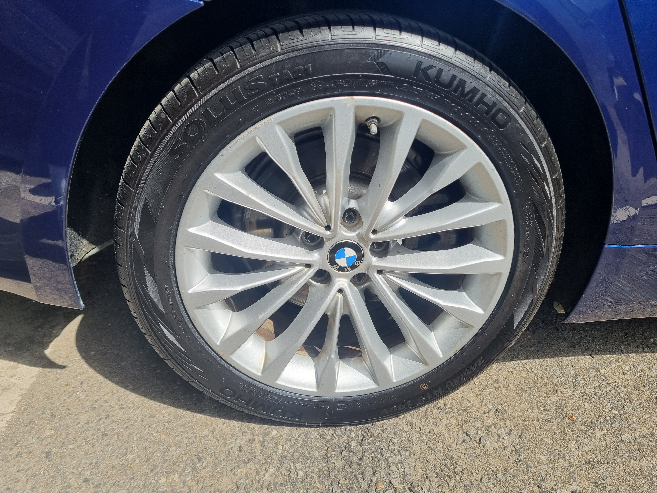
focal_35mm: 26
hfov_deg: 67.3
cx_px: 328
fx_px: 493
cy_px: 246
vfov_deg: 53.1
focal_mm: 5.4
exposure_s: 1/1816
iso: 50
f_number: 1.8
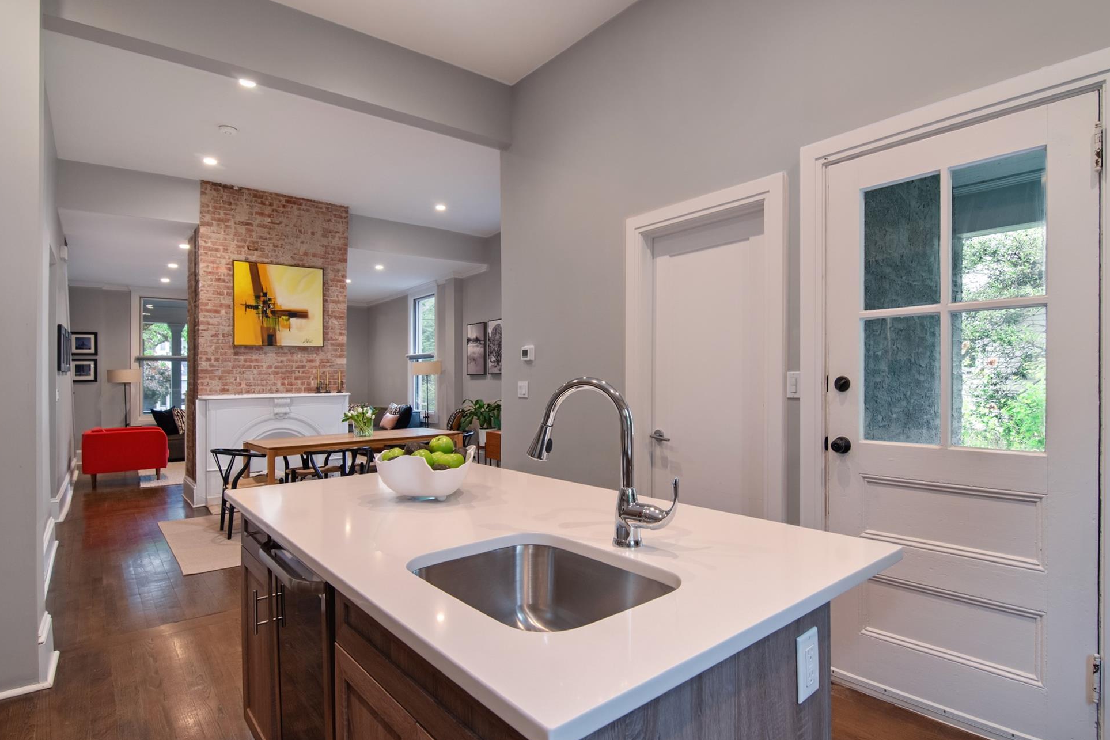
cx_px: 582
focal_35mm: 18
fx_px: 541
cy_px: 384
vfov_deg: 68.8
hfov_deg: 91.4
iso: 640
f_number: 8
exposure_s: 1/30
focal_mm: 11
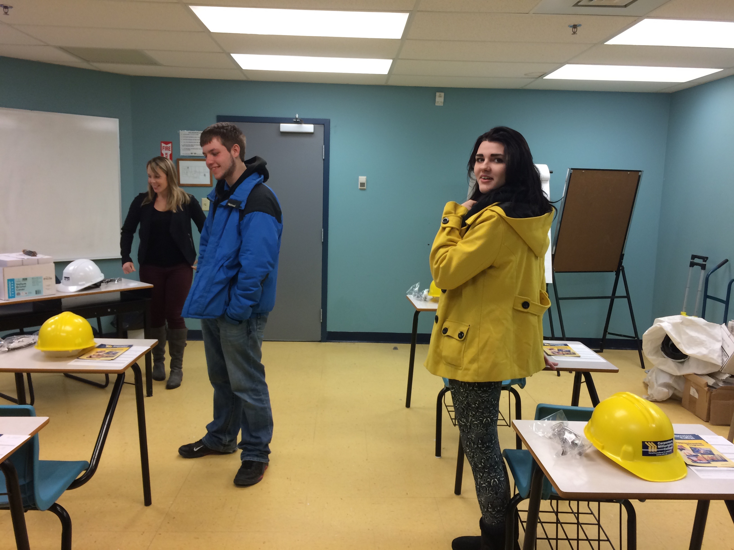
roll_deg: -0.6
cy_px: 275
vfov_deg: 48.2
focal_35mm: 29
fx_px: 615
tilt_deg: -7.9
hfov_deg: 61.7
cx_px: 367
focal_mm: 4.15
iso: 32
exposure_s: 1/30
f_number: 2.2
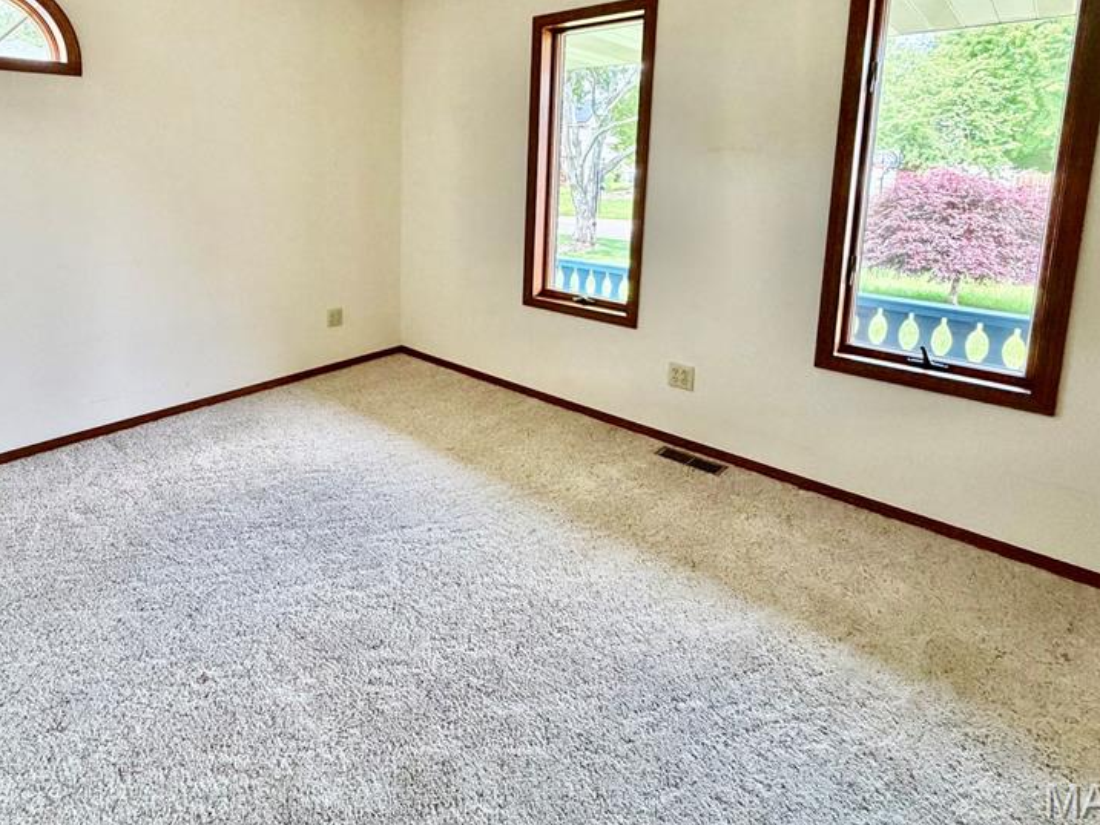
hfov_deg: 80.2
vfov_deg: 63.4
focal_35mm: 20
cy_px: 244
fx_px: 636
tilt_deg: -7.5
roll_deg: -0.3
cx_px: 413
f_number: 2.2
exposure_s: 1/121
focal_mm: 2.22
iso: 320
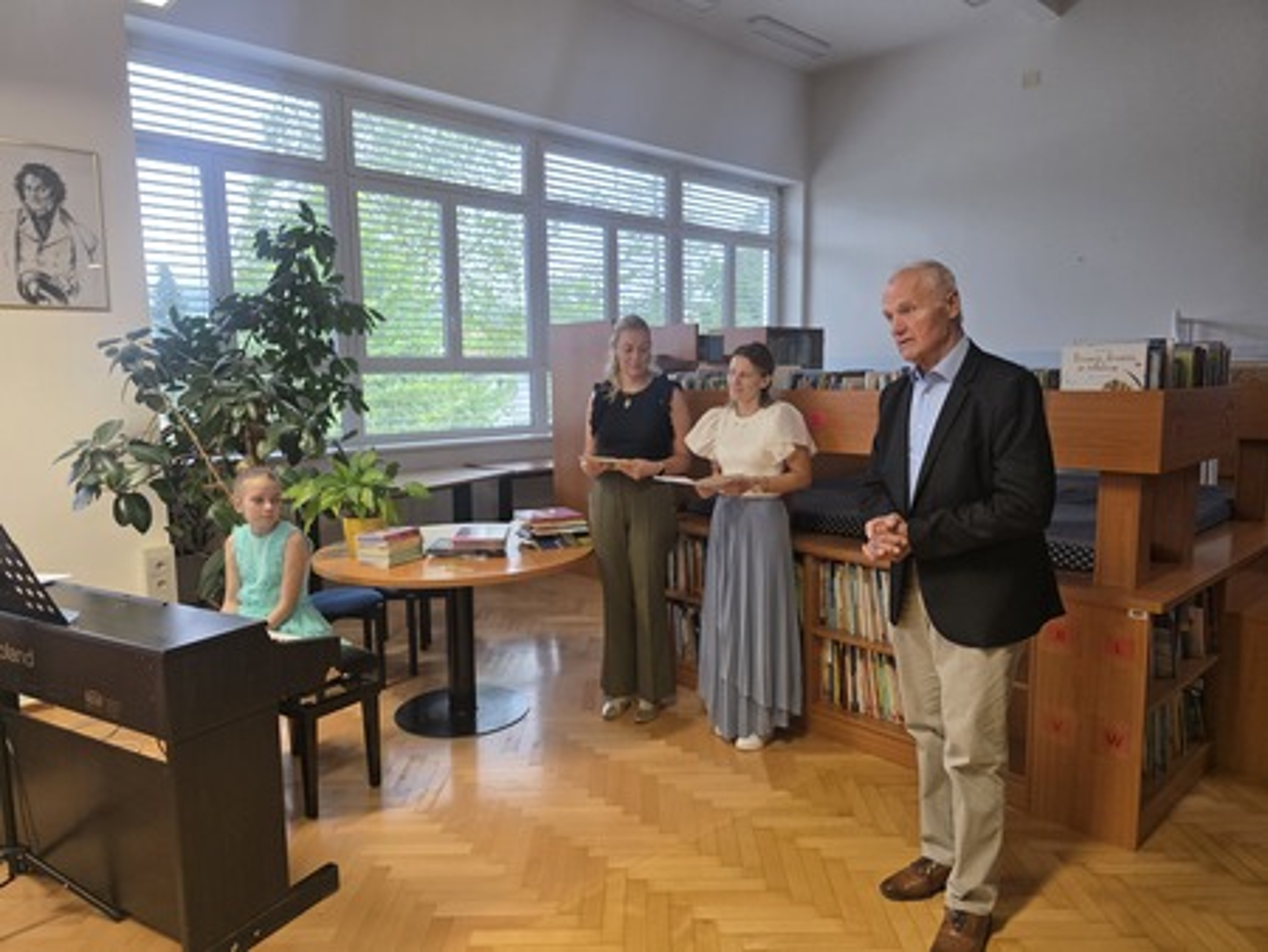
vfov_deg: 58.9
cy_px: 476
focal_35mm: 23
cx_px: 634
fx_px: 843
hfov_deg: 73.9
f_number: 1.7
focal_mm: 6.3
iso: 160
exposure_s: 1/100
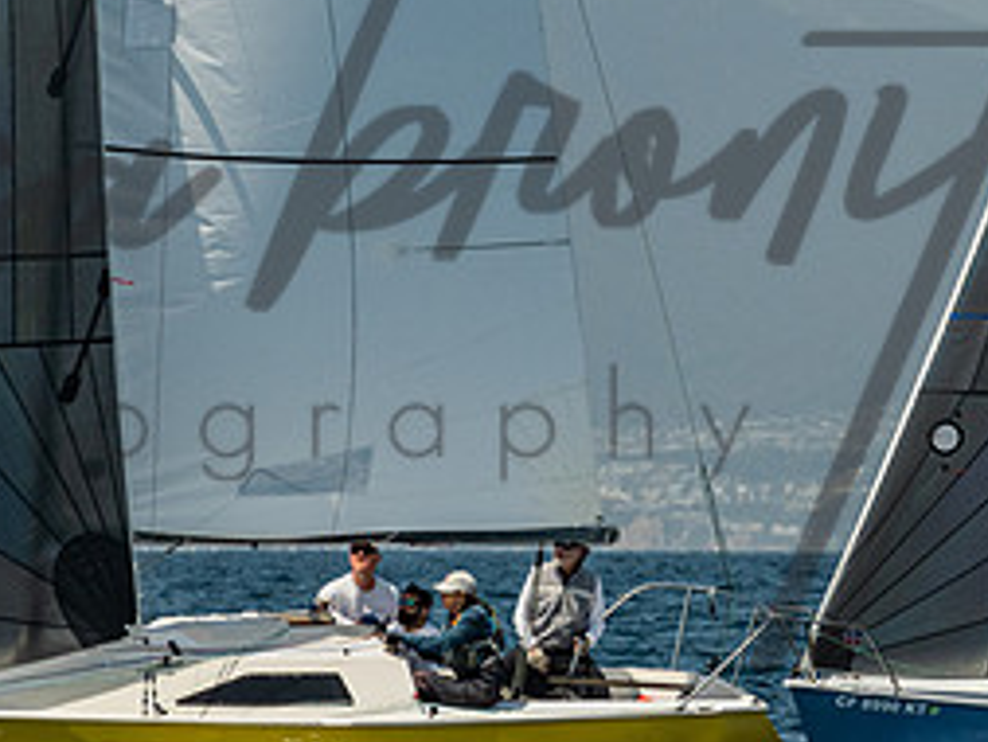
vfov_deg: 2.8
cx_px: 922
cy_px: 305
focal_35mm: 537
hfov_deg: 3.7
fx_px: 15334
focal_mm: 165
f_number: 6.3
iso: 320
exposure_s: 1/1250
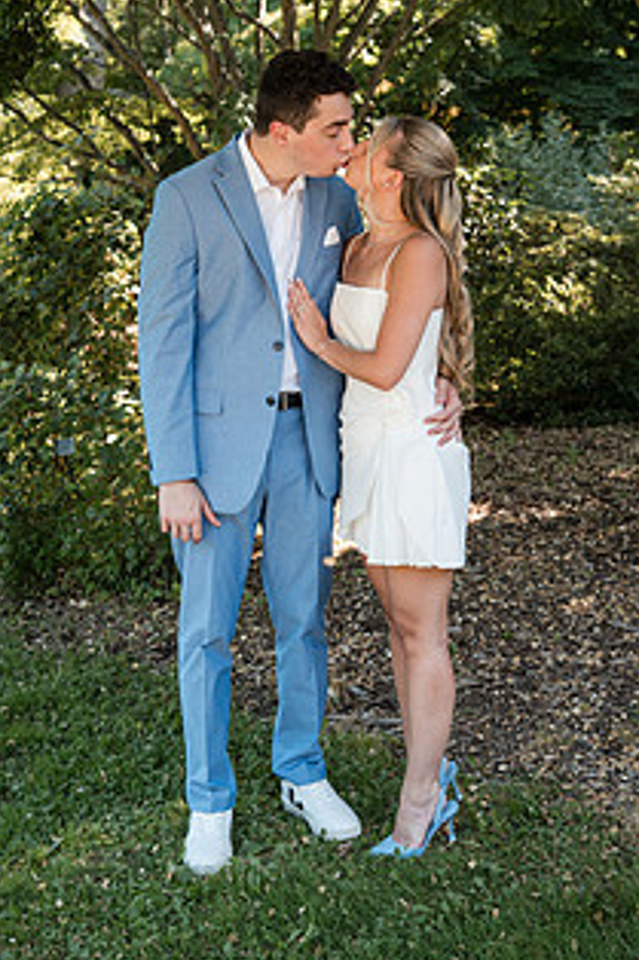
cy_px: 342
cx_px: 278
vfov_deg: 37.2
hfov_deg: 25.5
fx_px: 1413
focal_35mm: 53
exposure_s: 1/250
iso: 400
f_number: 4
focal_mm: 37
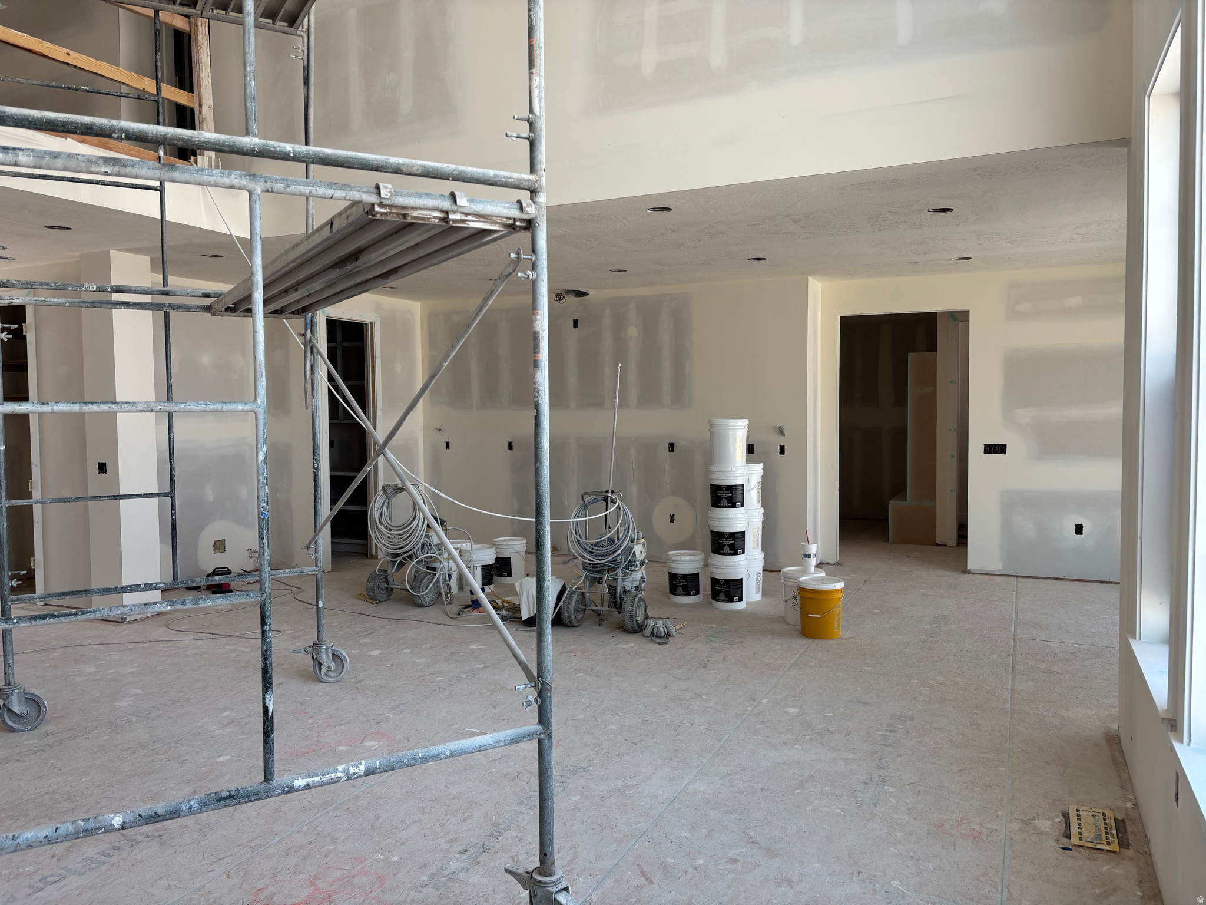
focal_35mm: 26
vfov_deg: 53.1
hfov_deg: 67.3
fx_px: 906
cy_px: 452
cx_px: 603
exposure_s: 1/128
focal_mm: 5.96
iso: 32
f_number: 1.6
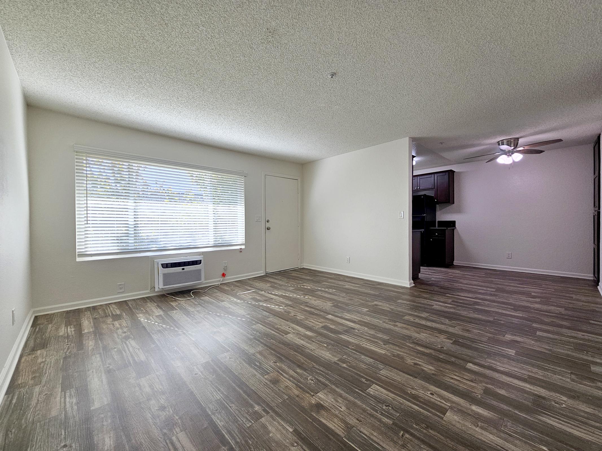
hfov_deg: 106.2
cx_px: 301
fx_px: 226
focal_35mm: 13
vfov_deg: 89.9
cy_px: 226
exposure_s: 1/120
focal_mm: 2.2
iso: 64
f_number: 2.2
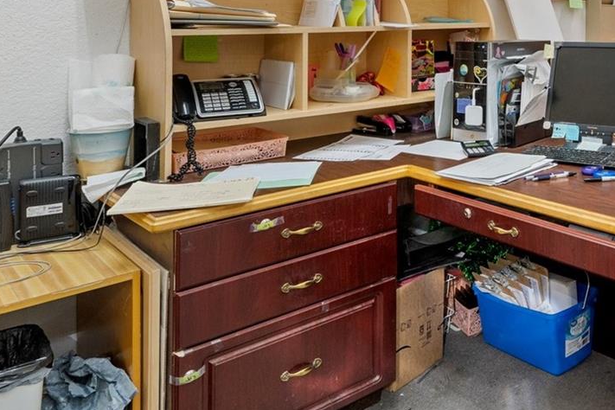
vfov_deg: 34.5
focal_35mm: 36
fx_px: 615
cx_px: 591
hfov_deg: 46.1
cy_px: 30
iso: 640
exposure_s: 1/2.5
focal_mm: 16
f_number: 8
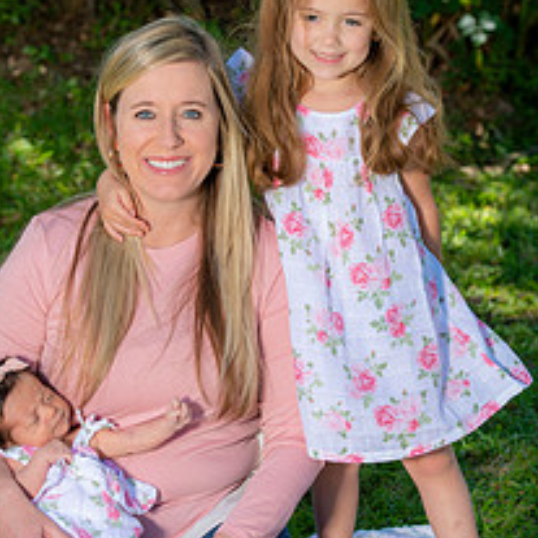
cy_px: 301
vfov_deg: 10.5
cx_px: 207
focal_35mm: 166
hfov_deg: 10.5
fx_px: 2919
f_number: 5.6
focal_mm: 90
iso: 100
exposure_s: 1/160
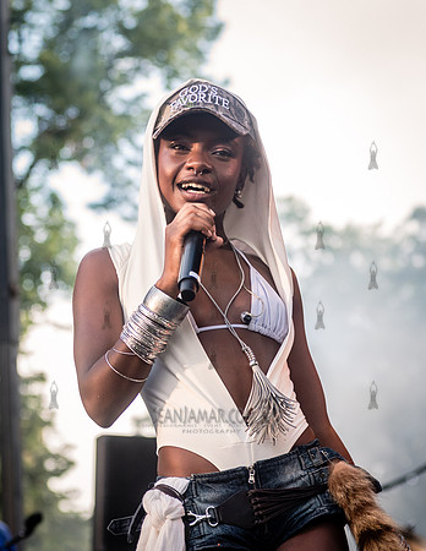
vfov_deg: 15.0
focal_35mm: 130
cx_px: 144
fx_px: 2099
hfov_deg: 11.6
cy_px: 258
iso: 1000
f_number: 4
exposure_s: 1/1000
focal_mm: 86
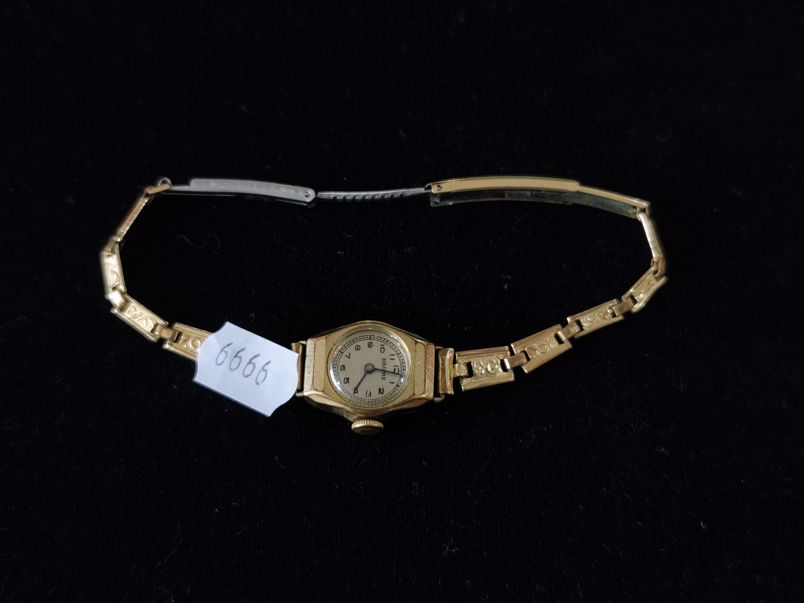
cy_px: 302
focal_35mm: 46
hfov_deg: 41.2
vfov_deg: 31.5
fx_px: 1068
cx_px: 402
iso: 500
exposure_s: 1/50
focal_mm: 6.19
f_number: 1.65
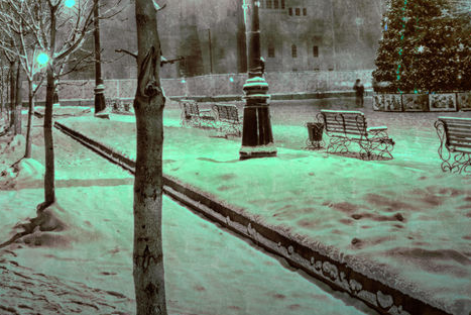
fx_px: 681
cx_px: 181
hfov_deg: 38.0
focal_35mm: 52
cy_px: 35
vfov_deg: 25.3
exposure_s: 8
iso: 100
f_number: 22
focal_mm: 18
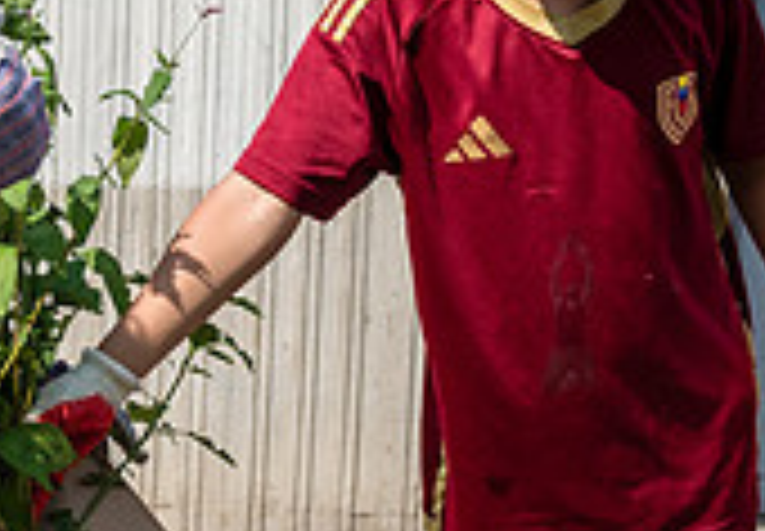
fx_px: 2540
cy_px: 199
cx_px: 131
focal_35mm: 118
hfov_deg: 17.0
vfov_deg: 11.9
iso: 500
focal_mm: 27
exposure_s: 1/3200
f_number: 4
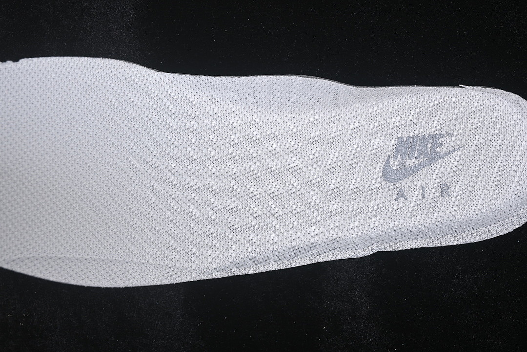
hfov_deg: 27.0
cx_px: 264
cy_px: 176
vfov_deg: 18.2
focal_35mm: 75
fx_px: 1098
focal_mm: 50
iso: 160
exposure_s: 1/100
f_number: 7.1
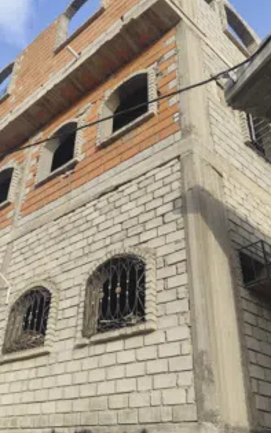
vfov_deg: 61.2
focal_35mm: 31
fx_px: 366
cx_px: 124
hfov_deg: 40.6
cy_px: 232
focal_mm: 6.19
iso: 50
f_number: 1.65
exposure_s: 1/292
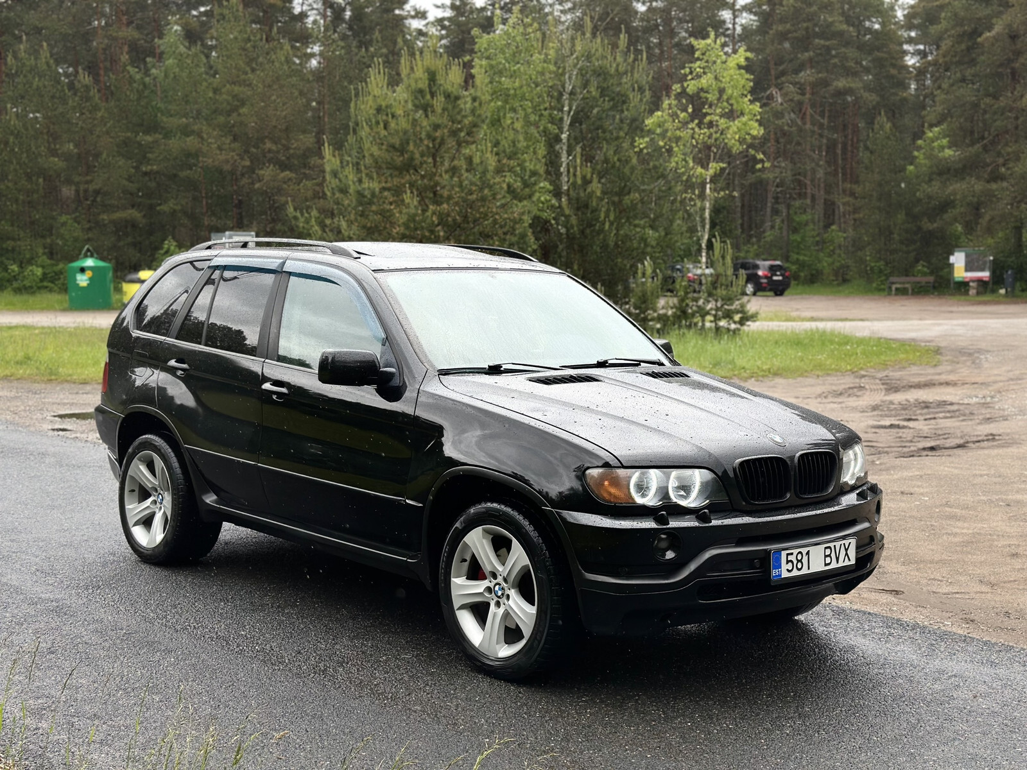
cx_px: 514
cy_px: 385
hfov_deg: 39.7
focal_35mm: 48
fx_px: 1424
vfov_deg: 30.3
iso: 80
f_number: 1.78
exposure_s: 1/1590
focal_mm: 6.86
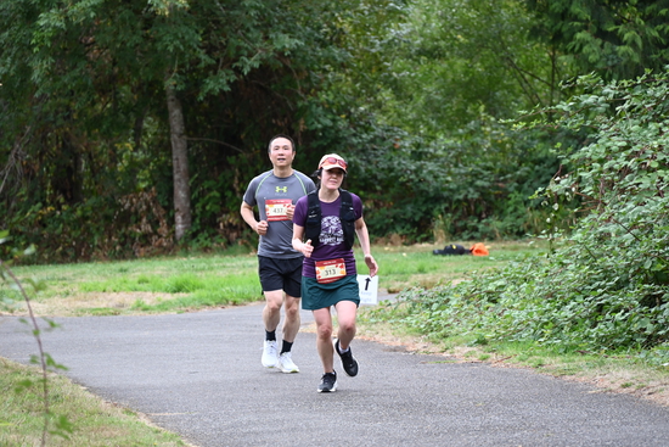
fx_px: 3717
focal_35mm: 200
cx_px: 334
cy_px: 224
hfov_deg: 10.3
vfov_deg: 6.9
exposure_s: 1/250
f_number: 6.3
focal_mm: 200
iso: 560
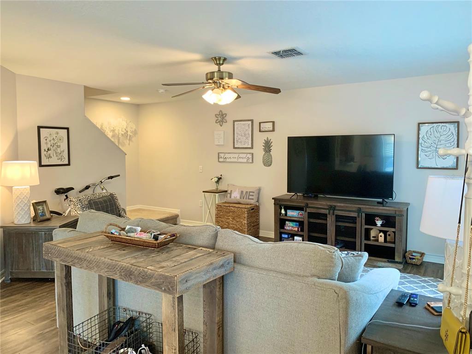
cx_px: 236
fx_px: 355
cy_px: 177
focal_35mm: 26
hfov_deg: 67.3
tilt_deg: -3.2
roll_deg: -0.4
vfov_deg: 53.1
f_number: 1.8
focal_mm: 4.25
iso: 250
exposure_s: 1/60
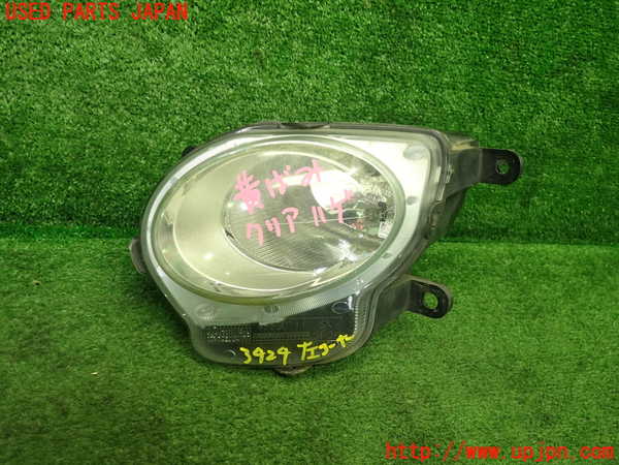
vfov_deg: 46.8
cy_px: 232
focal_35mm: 30
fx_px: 536
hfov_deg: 60.0
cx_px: 310
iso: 200
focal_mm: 5.4
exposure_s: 1/60
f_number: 2.3
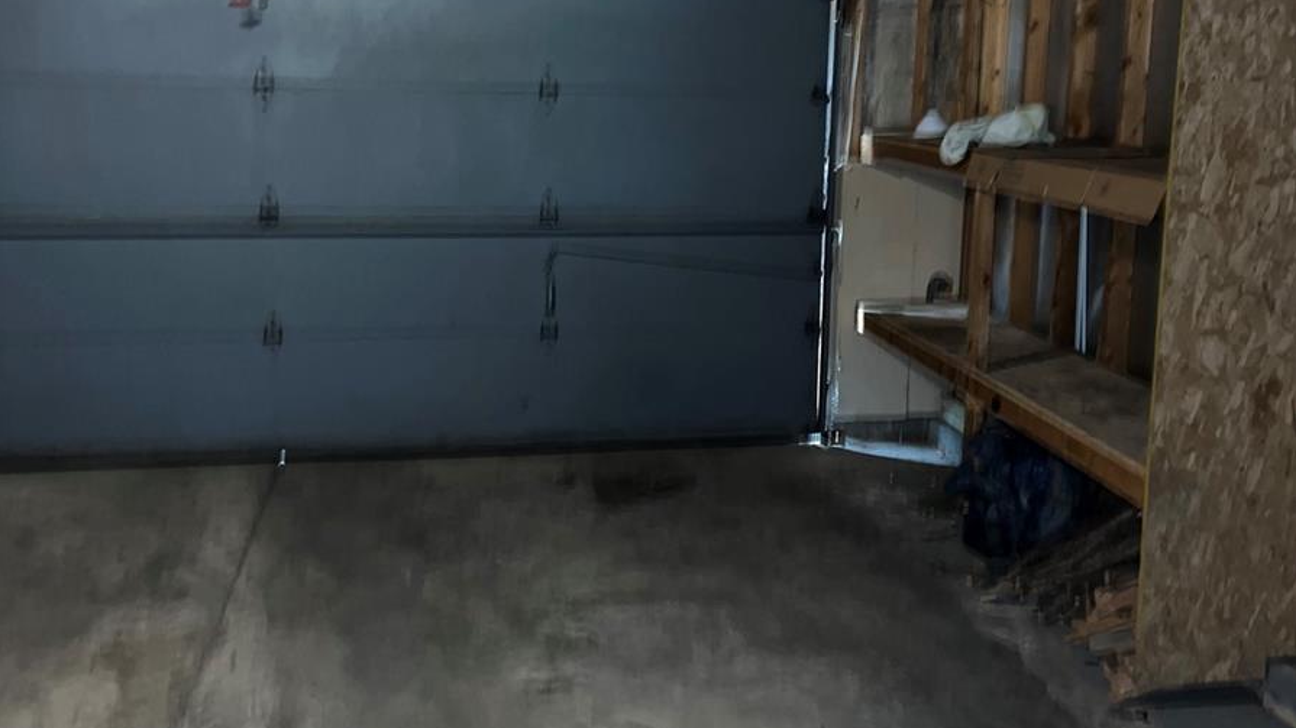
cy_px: 252
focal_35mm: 38
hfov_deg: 52.8
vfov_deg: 31.0
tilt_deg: -8.7
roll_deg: -0.5
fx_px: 1306
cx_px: 647
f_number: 1.5
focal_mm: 5.7
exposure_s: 1/4
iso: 250
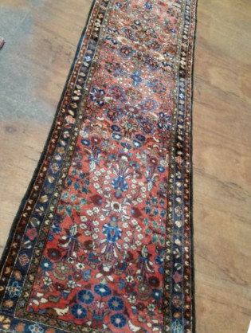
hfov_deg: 48.4
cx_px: 126
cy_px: 166
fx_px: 280
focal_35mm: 29
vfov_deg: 61.6
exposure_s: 1/120
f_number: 2.2
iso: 32
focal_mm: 4.2
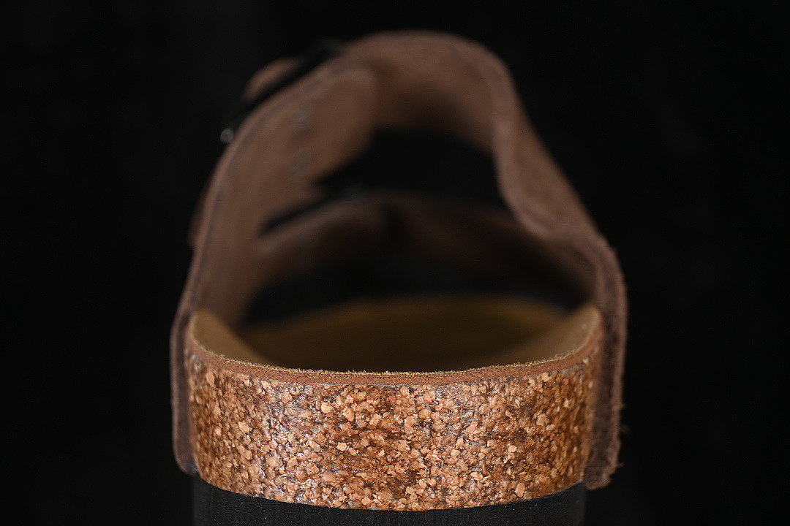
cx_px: 395
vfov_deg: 18.2
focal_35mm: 75
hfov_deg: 27.0
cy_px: 263
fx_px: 1646
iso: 160
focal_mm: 50
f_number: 6.3
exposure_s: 1/60
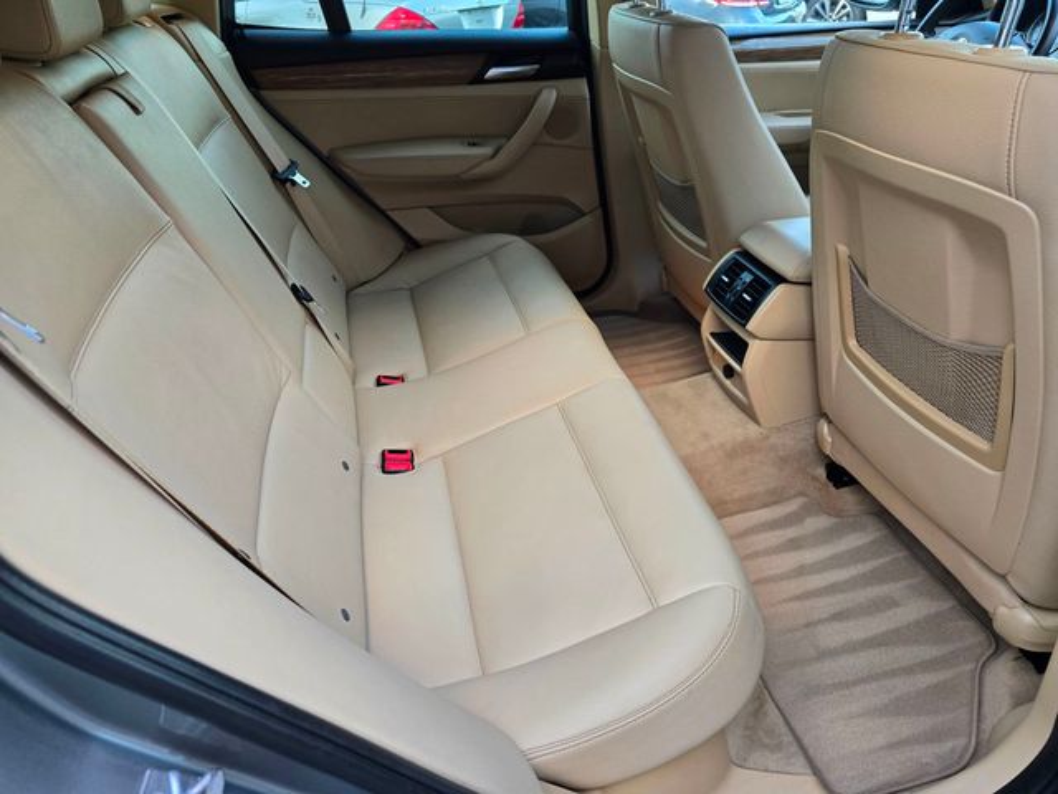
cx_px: 529
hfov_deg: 73.9
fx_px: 703
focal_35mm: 23
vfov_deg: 58.9
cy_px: 397
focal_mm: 6.3
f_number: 1.7
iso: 160
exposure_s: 1/120
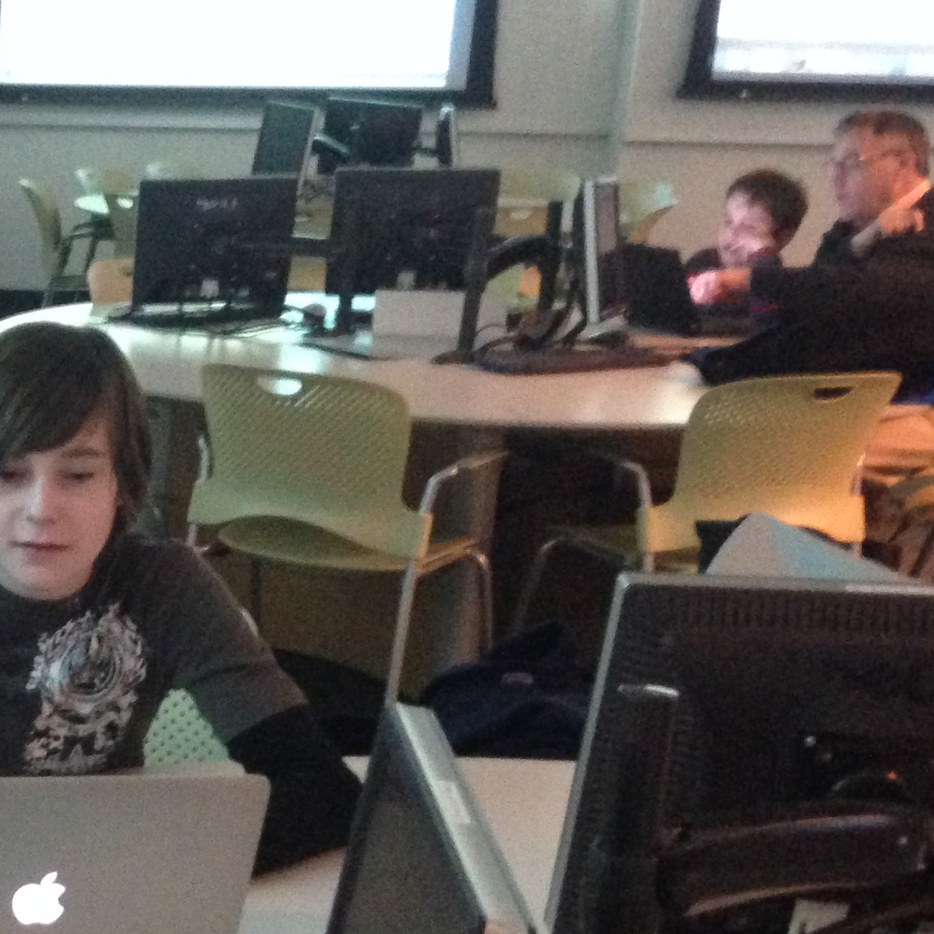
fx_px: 2412
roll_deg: -1.9
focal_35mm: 79
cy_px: 689
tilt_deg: -17.5
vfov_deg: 21.7
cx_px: -277
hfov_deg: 20.1
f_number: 2.4
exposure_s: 1/15
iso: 400
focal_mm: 4.12
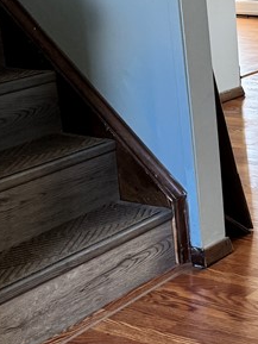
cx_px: 384
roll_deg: +1.0
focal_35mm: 85
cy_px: 126
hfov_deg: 16.0
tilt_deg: -15.3
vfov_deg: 22.9
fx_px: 844
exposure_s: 1/60
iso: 200
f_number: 1.78
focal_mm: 6.76
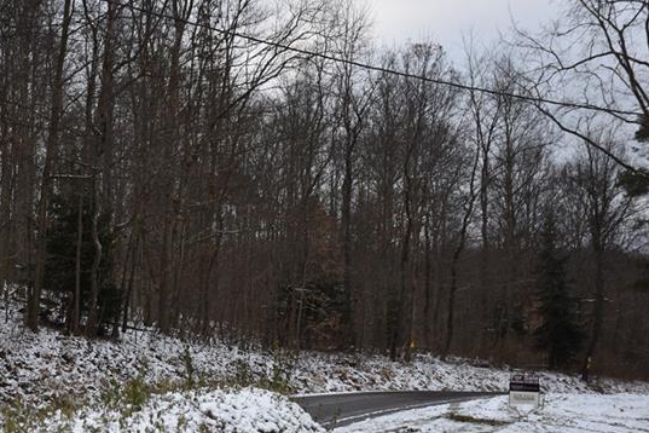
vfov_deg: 20.2
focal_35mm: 67
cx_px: 190
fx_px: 1208
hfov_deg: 29.7
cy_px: 303
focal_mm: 30
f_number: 4
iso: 200
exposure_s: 1/200
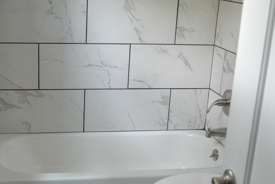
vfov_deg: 22.9
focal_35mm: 59
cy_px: 126
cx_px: 98
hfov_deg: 33.7
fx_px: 451
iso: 400
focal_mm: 26
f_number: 4.2
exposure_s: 1/20
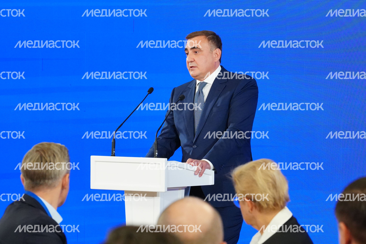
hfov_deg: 6.9
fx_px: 3050
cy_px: 122
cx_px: 183
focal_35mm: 300
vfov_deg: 4.6
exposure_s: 1/80
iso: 4000
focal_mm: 200
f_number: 10
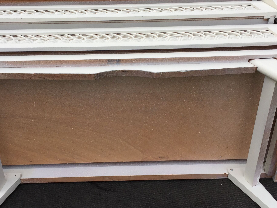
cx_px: 118
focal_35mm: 52
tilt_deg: -36.8
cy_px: 104
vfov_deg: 28.0
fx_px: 416
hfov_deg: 36.7
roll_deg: -1.6
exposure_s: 1/416
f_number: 2.2
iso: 32
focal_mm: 4.15
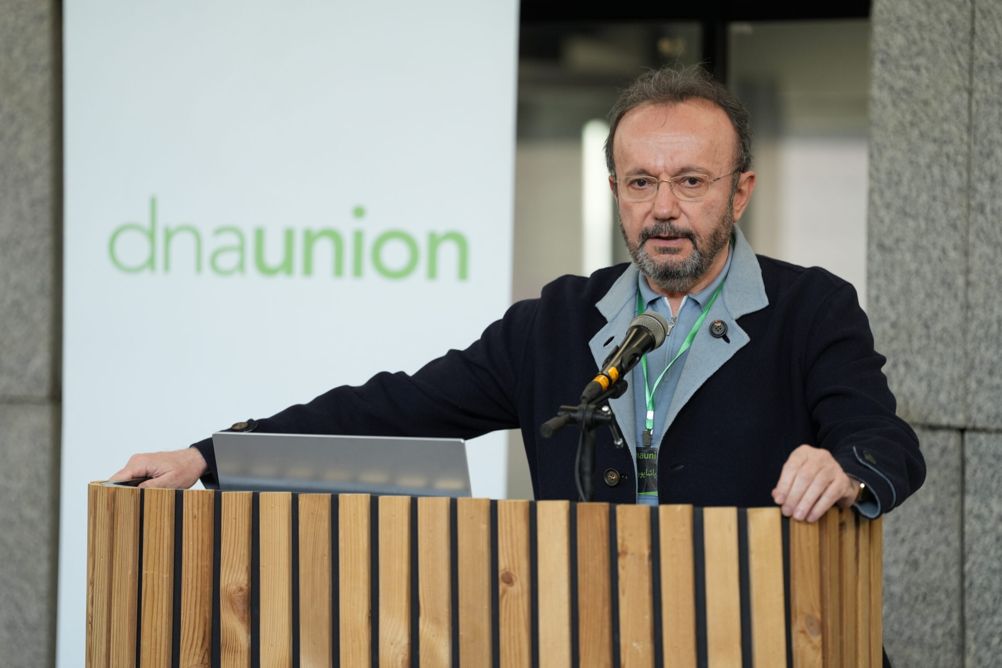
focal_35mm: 175
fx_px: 4871
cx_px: 501
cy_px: 334
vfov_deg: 7.8
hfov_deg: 11.7
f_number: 2.8
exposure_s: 1/160
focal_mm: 175
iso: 1250
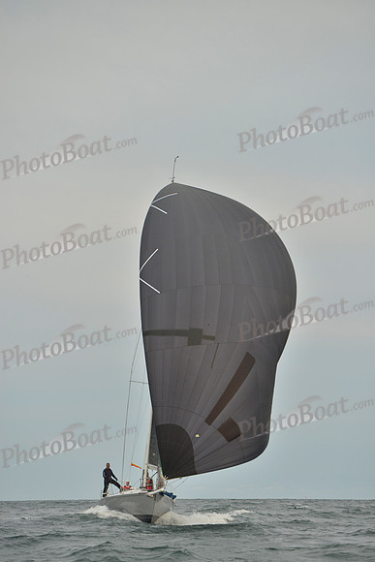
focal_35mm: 140
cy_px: 281
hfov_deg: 9.8
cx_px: 188
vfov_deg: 14.7
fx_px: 2186
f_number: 4
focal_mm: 140
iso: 400
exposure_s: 1/500
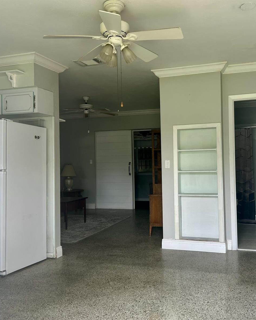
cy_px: 161
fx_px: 322
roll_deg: +1.0
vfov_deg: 52.8
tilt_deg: +0.0
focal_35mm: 34
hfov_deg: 43.0
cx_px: 160
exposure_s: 1/121
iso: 40
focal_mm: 5.7
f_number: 1.5
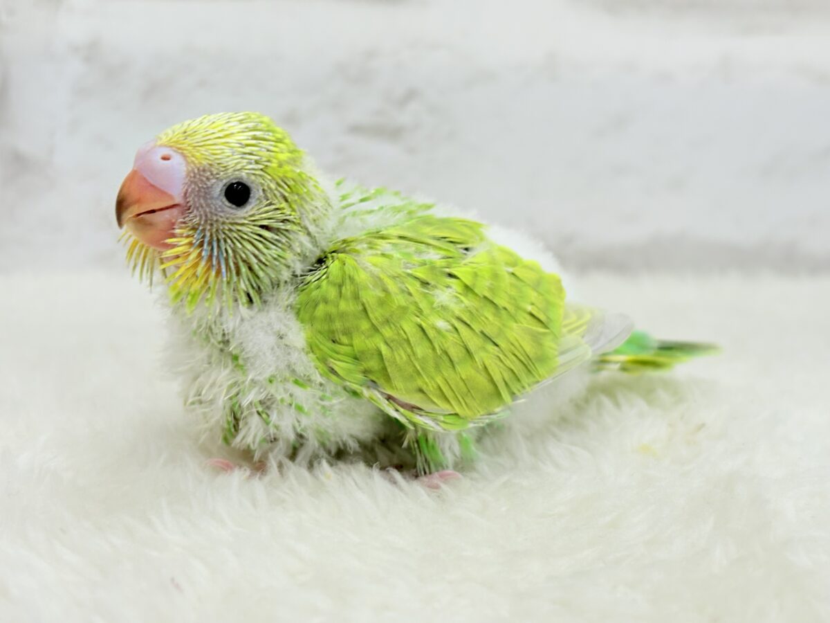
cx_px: 415
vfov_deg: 28.0
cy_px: 312
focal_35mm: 52
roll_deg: -4.4
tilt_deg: -12.4
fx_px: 1247
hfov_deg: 36.8
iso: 64
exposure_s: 1/100
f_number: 1.6
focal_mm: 5.96
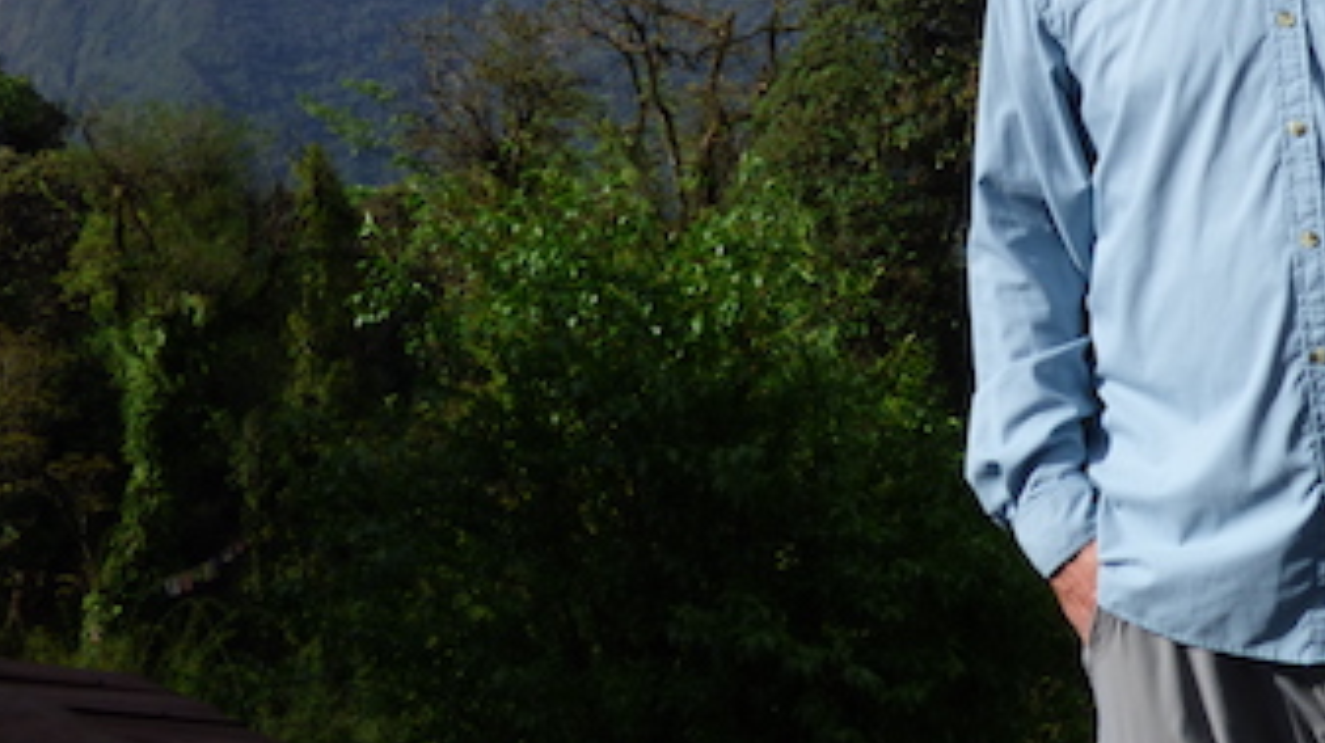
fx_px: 2317
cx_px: 1089
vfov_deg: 17.6
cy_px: -75
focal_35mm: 66
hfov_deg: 31.0
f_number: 3.4
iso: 100
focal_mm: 5.97
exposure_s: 1/1600
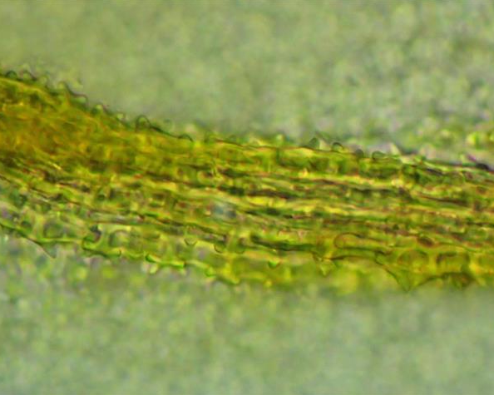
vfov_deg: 14.7
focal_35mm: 105
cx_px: 249
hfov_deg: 18.3
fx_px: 1535
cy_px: 198
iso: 800
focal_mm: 18
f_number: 4.9
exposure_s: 1/30
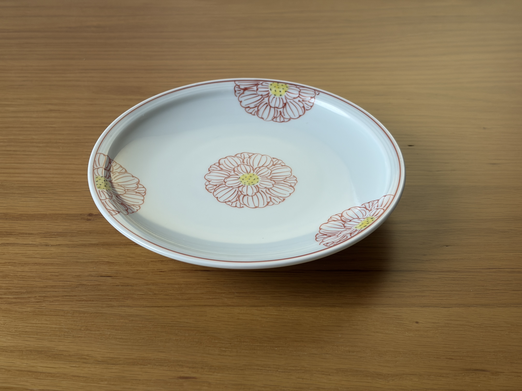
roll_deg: +0.2
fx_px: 784
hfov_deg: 36.8
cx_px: 261
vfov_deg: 28.0
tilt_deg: -38.6
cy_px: 196
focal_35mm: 52
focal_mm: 5.96
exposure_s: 1/60
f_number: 1.6
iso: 80
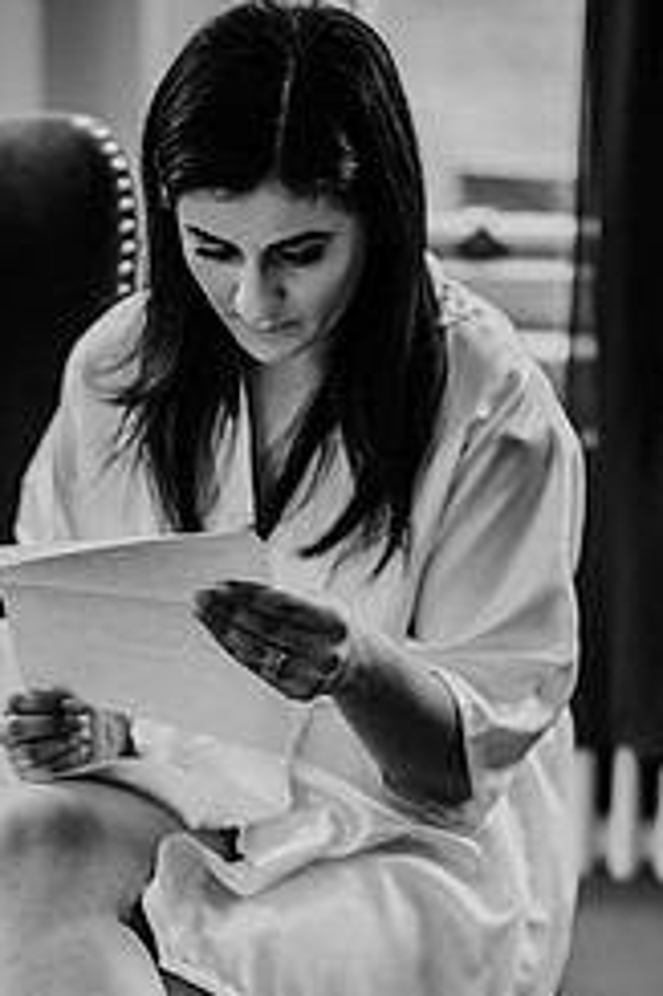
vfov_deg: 13.1
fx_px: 4315
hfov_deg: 8.8
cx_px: 173
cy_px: 898
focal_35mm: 156
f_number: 1.8
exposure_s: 1/160
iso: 400
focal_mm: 85
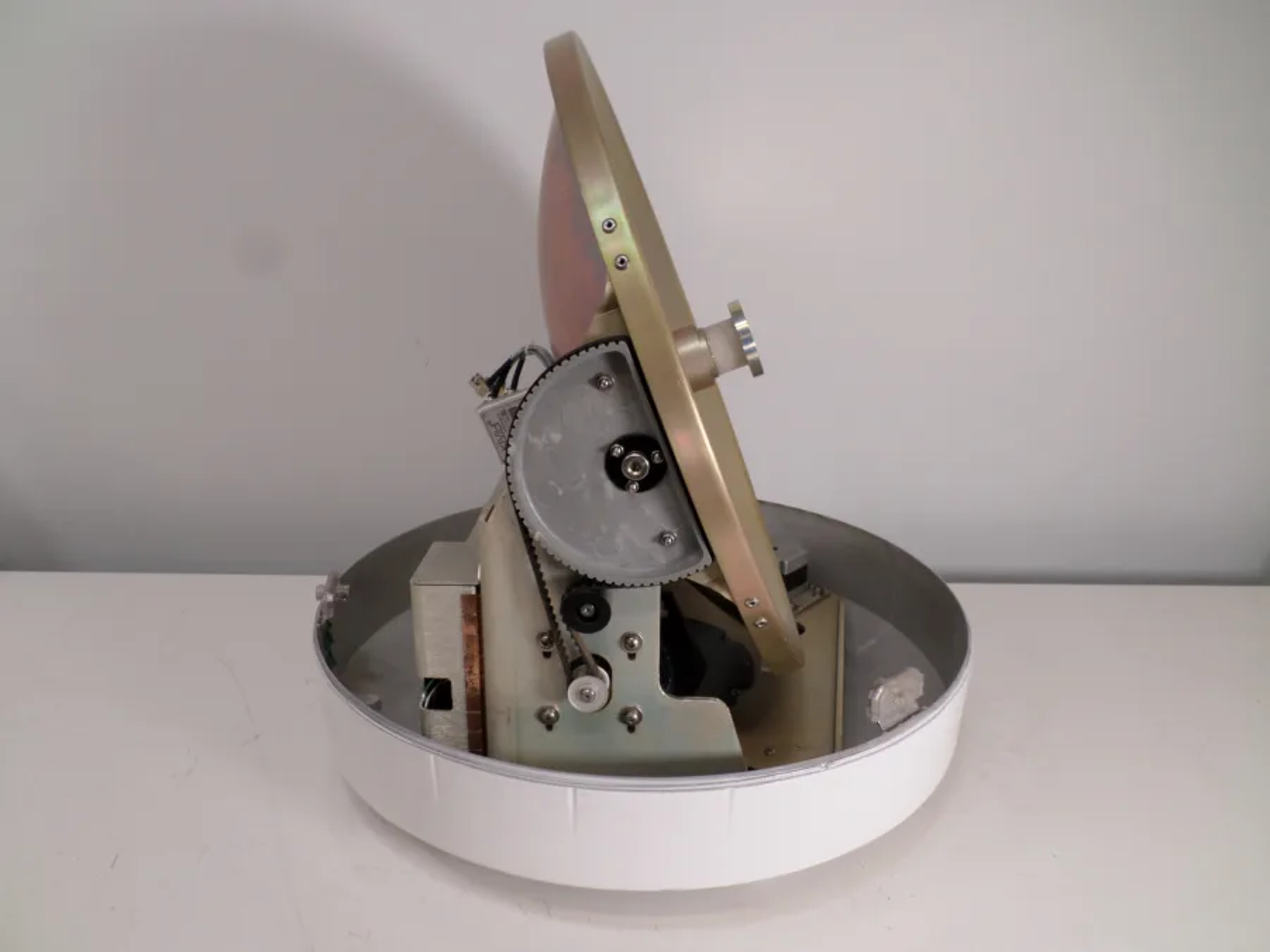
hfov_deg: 69.4
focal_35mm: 25
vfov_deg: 54.9
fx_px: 917
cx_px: 635
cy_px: 476
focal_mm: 4.5
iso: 80
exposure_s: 1/90
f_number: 2.5
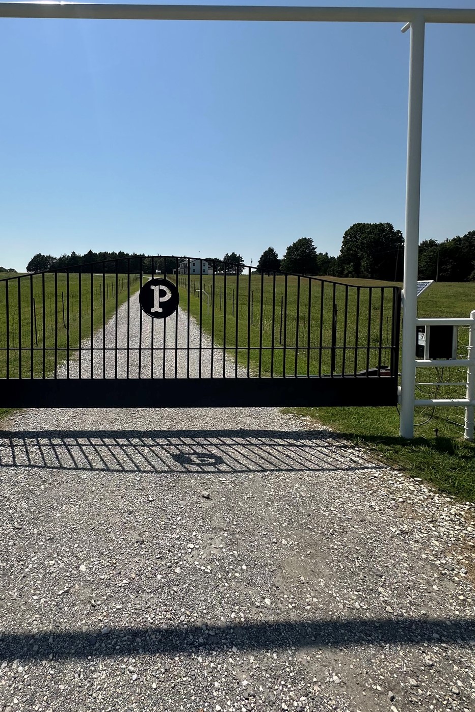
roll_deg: -0.5
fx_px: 396
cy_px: 315
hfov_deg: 60.3
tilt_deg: -2.6
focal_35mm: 20
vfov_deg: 83.6
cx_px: 154
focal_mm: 2.22
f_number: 2.2
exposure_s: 1/4292
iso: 50
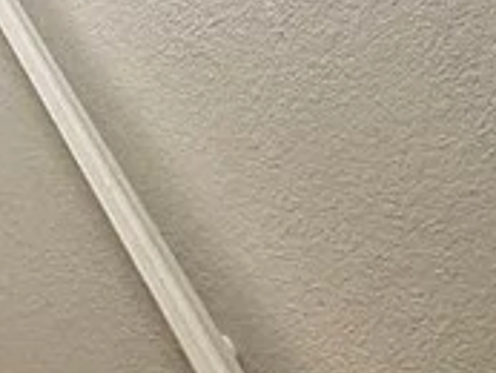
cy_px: 267
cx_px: -321
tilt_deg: -3.1
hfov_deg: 19.4
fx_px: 1190
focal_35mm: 83
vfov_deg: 17.7
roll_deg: +0.2
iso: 400
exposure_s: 1/60
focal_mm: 2.22
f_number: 2.2
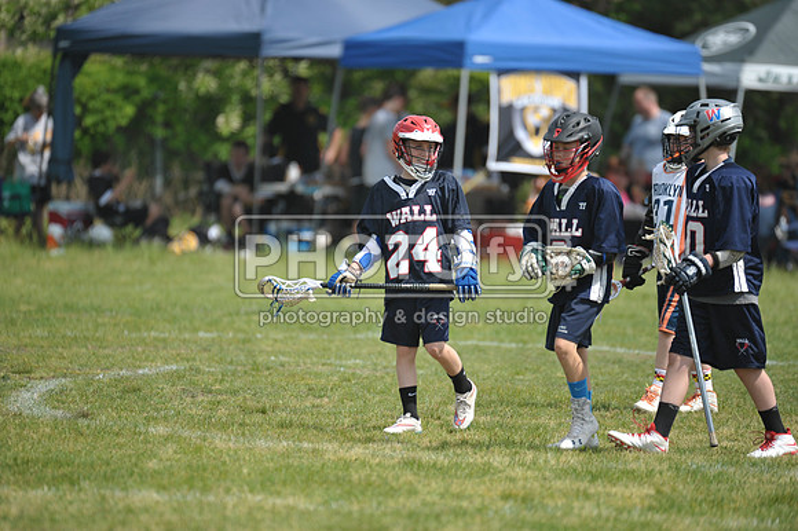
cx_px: 399
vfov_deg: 3.4
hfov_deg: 5.2
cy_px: 266
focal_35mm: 400
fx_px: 8861
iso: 640
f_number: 4
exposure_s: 1/3200
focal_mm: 400
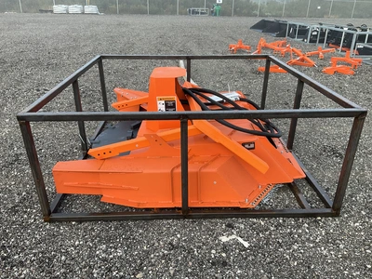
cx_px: 186
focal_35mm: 29
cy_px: 140
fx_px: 312
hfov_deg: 61.7
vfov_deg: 48.2
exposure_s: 1/122
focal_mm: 3
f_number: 1.8
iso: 20
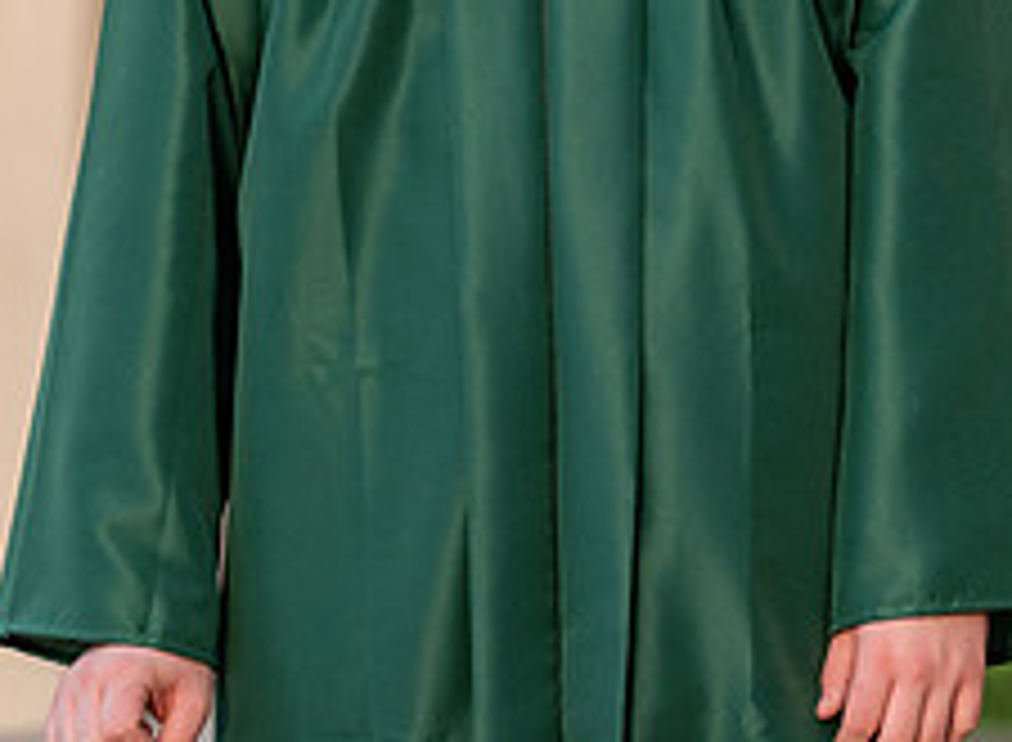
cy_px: -118
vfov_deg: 3.1
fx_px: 13631
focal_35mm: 470
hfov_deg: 4.3
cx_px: 527
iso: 400
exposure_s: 1/1000
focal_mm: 144
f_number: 2.8
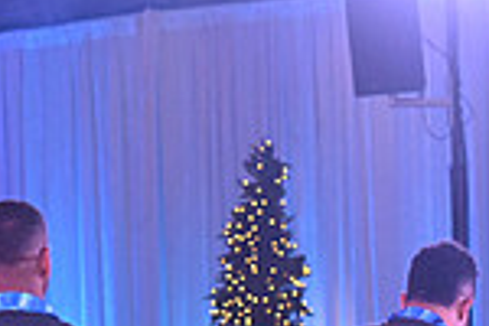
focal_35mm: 290
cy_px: 618
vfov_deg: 4.7
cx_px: 567
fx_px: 3939
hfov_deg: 7.1
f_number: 5
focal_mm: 75
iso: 4500
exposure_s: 1/400
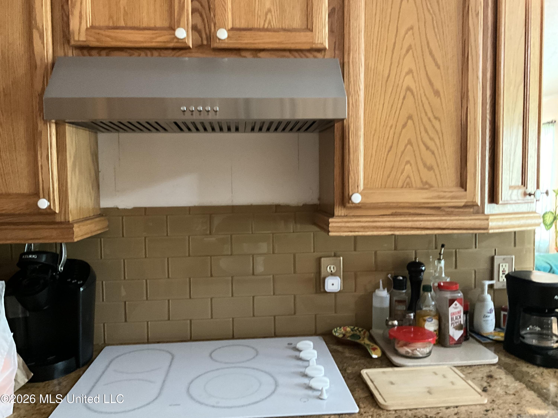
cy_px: 209
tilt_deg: -3.4
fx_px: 467
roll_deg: +1.2
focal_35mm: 29
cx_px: 279
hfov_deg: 61.7
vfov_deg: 48.2
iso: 400
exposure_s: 1/30
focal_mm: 3
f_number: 1.8
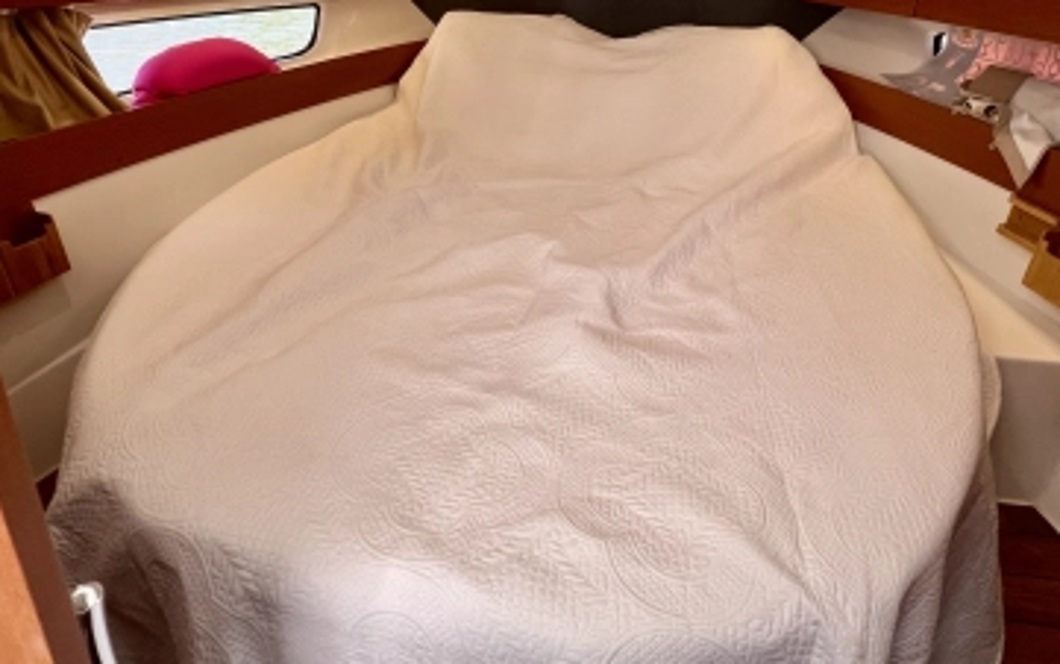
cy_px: 175
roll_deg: -1.7
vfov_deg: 54.9
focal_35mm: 21
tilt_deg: -20.8
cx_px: 549
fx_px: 607
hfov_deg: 82.2
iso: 100
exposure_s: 1/99
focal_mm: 1.57
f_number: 1.8
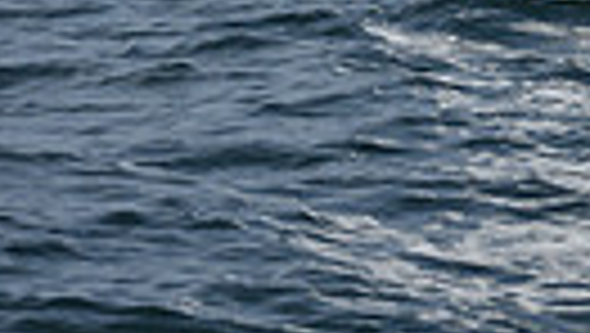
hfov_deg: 6.6
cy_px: -914
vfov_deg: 3.6
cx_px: 826
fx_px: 5074
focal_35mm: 324
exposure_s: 1/1250
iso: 200
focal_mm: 70
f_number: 8
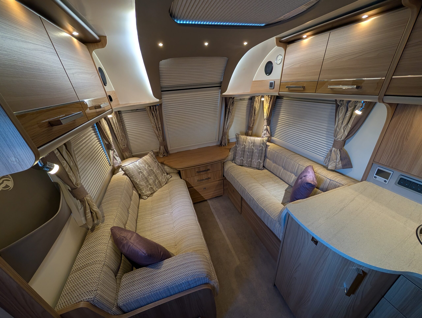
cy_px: 159
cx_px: 211
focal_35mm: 12
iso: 90
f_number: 1.7
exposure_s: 1/23.8
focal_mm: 2.02
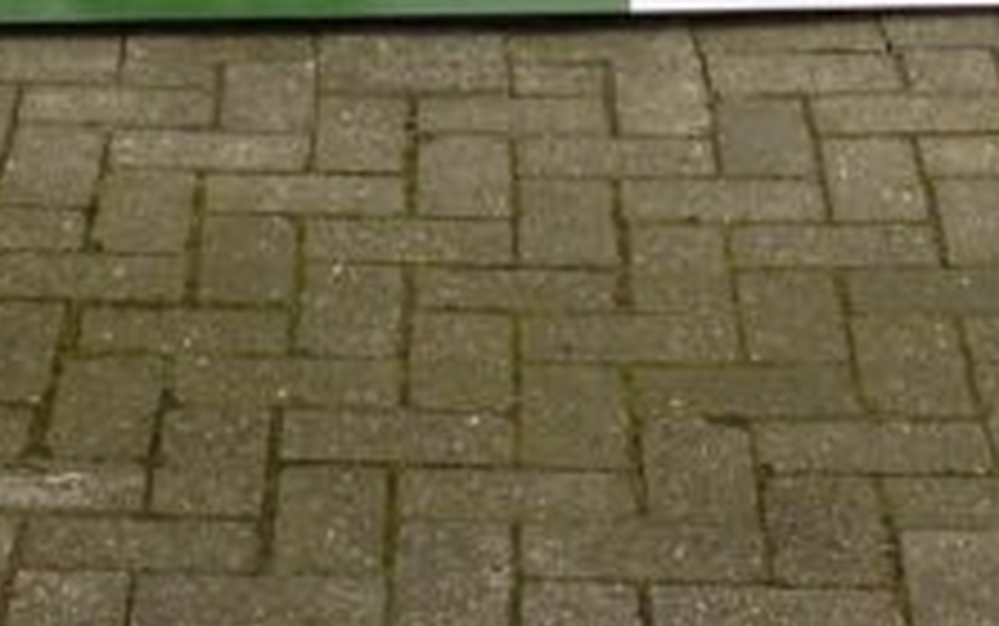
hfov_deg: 13.0
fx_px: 4386
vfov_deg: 7.9
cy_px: -432
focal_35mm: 161
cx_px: 436
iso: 50
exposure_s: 1/521
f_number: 2.4
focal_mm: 4.13
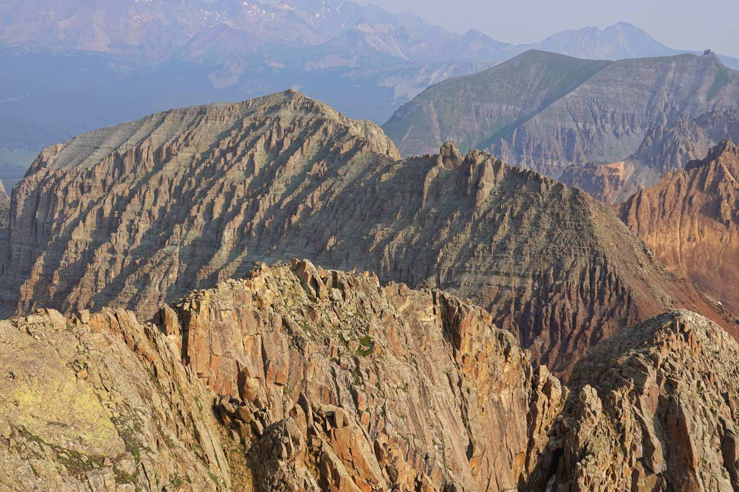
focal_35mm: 57
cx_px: 370
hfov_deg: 35.1
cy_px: 246
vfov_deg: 23.8
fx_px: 1170
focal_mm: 21.12
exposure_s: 1/250
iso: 100
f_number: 5.6
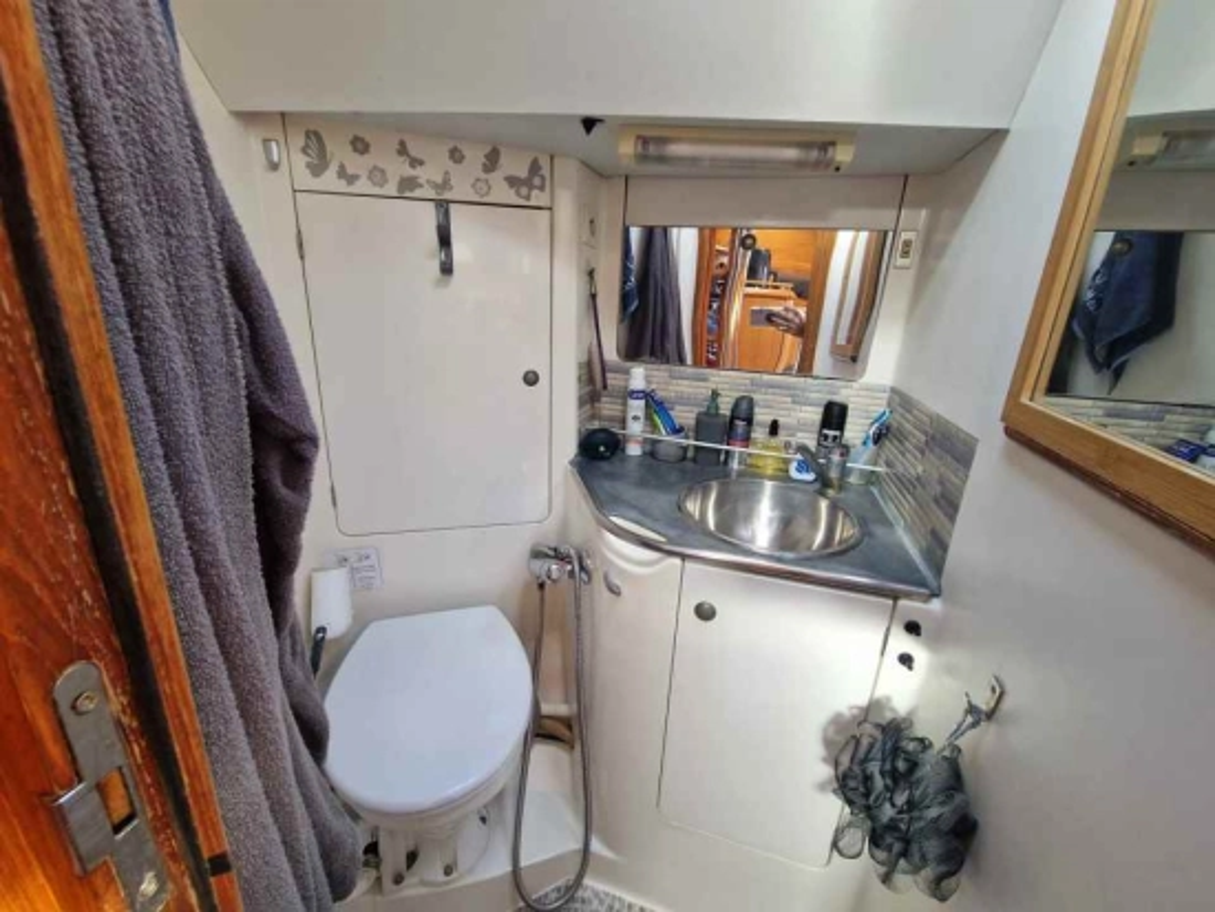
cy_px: 456
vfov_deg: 90.0
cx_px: 608
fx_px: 456
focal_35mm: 13
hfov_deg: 106.2
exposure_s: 1/50
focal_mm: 2.2
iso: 250
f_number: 2.2
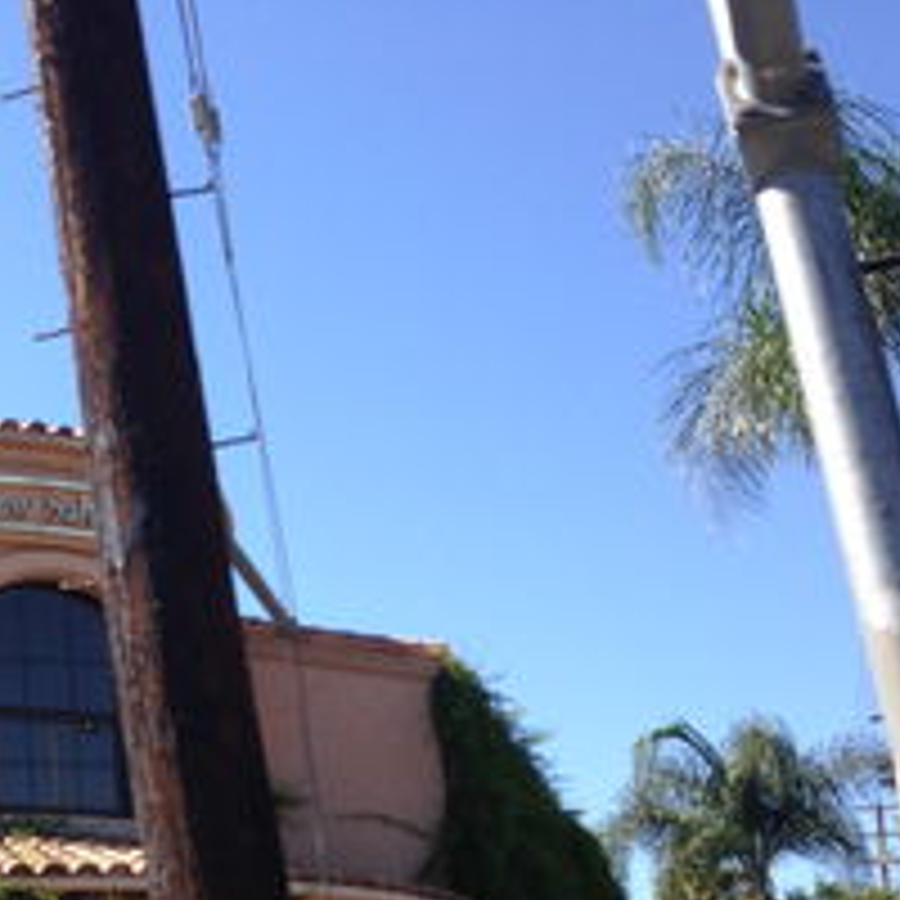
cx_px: -86
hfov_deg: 23.2
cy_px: 796
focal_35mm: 70
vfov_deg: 24.0
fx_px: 2059
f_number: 2.4
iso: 50
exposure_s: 1/903
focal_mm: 4.12
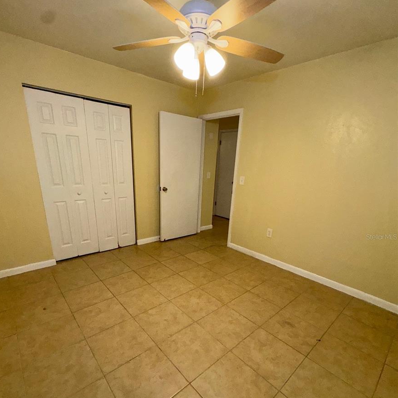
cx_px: 193
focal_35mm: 17
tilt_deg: -18.7
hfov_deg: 83.9
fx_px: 221
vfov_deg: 83.1
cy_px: 237
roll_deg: -2.1
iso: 200
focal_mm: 2.22
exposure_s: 1/120
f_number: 2.2
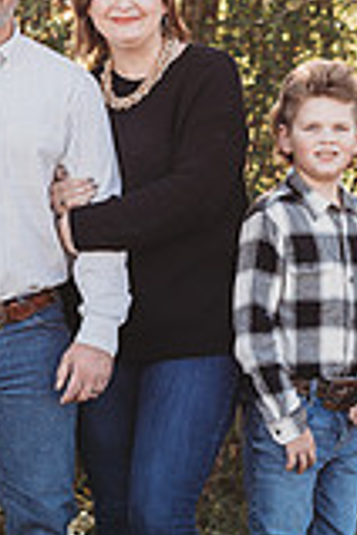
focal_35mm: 240
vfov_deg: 8.6
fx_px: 3570
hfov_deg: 5.7
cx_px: 3
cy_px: 101
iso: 160
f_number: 2.8
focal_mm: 85
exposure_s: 1/320
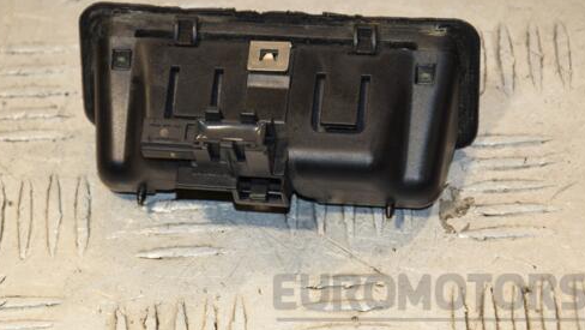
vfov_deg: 6.0
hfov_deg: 10.6
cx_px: 251
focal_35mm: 203
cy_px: 132
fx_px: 3145
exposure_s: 1/200
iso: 800
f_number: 6.3
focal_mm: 105
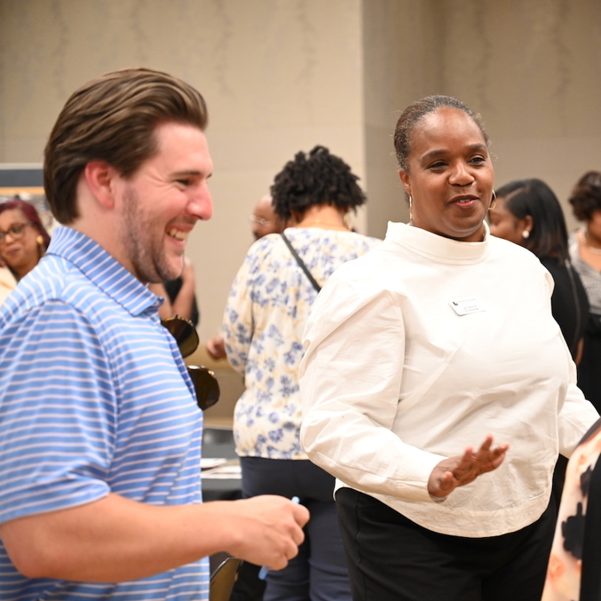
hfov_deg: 19.2
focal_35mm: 90
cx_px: 446
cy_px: 299
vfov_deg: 19.3
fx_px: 1768
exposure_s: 1/100
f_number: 4
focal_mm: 70
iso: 3200
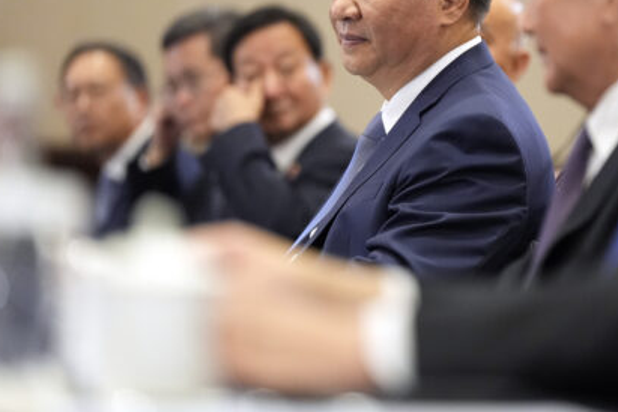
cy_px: 98
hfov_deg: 6.6
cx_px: 452
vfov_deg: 4.4
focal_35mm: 314
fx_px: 5390
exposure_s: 1/250
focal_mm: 200
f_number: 2.8
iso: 4000
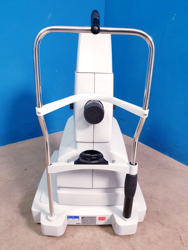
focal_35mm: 26
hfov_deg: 53.1
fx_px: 188
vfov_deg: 67.3
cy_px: 125
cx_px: 94
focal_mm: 4.3
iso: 250
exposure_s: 1/33
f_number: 2.4
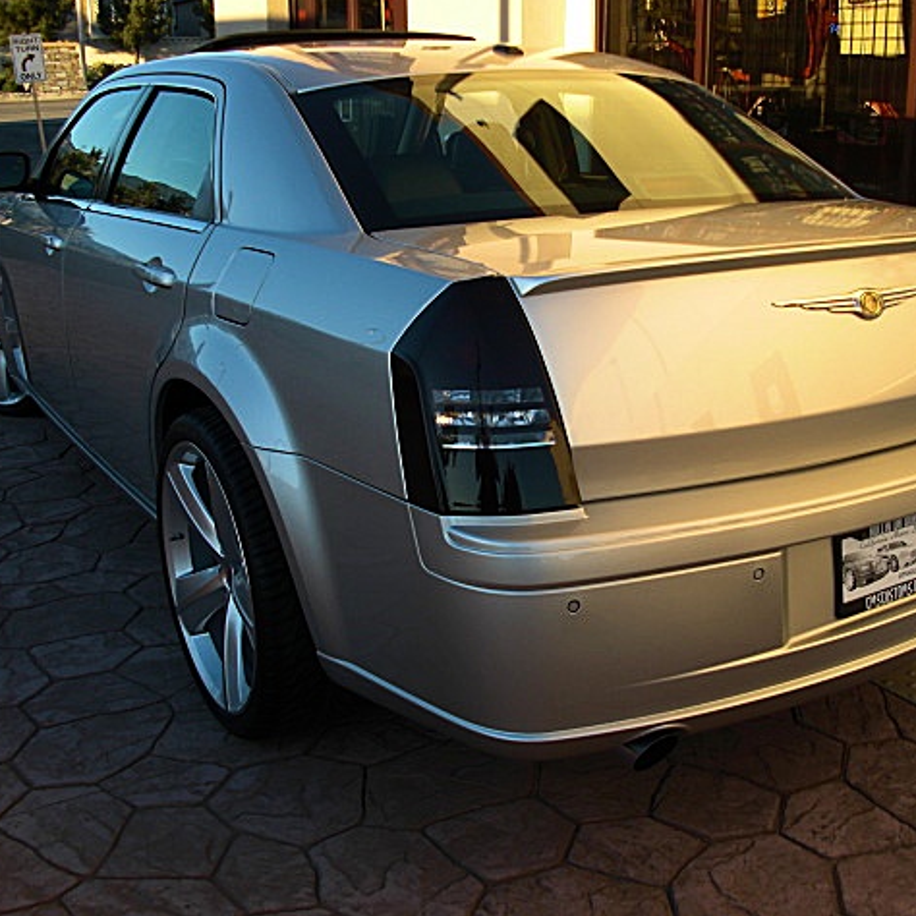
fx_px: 1287
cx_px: 528
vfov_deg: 39.2
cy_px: 454
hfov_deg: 39.1
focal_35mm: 43
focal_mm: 6.3
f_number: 2.8
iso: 50
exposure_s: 1/200
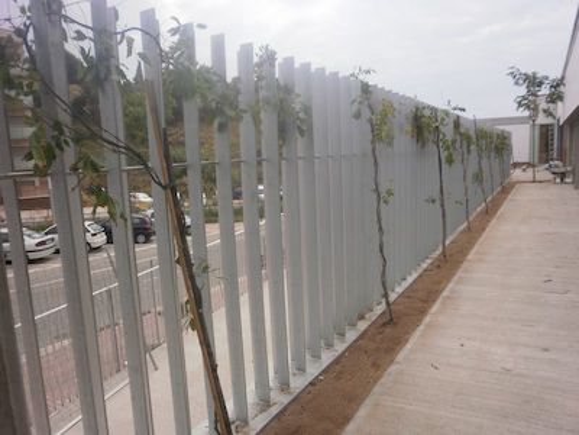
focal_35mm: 26
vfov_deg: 53.1
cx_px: 290
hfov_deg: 67.3
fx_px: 435
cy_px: 218
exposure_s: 1/160
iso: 100
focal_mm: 4.65
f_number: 7.8
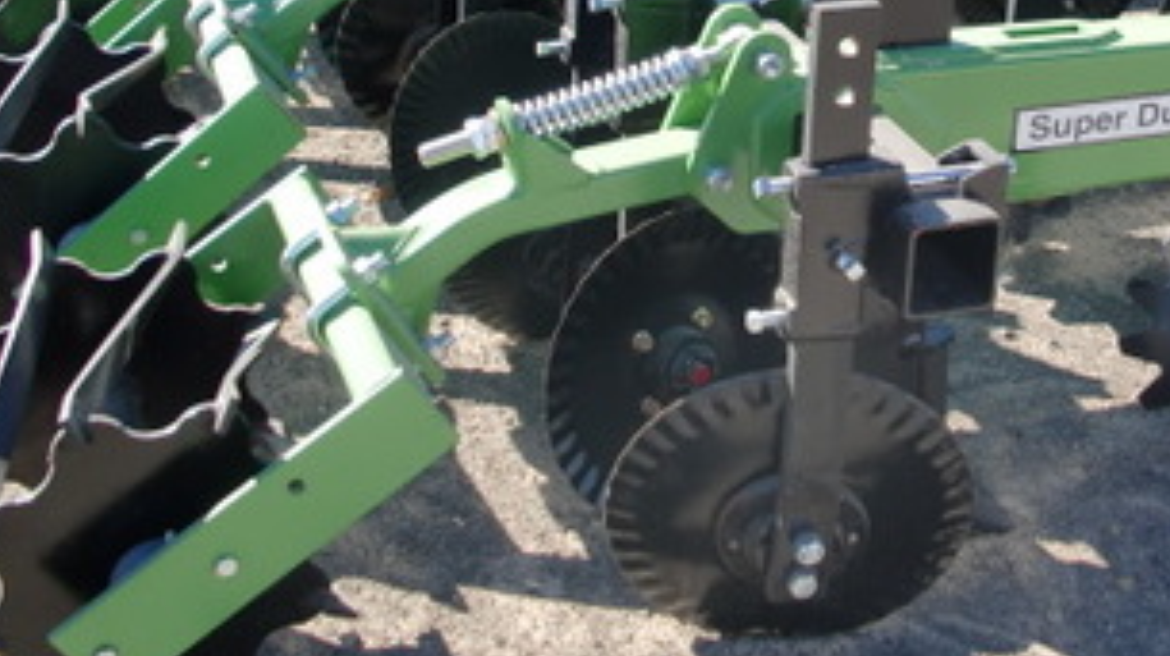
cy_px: -23
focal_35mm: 70
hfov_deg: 29.8
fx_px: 2170
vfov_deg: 16.8
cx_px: 840
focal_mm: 6.3
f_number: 2.8
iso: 64
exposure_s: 1/500
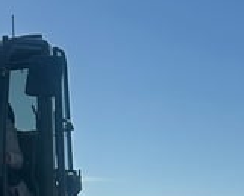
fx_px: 1077
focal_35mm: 149
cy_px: 261
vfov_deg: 10.1
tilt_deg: +0.0
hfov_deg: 11.1
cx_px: -323
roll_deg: -2.2
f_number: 1.78
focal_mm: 6.86
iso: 80
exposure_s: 1/9709
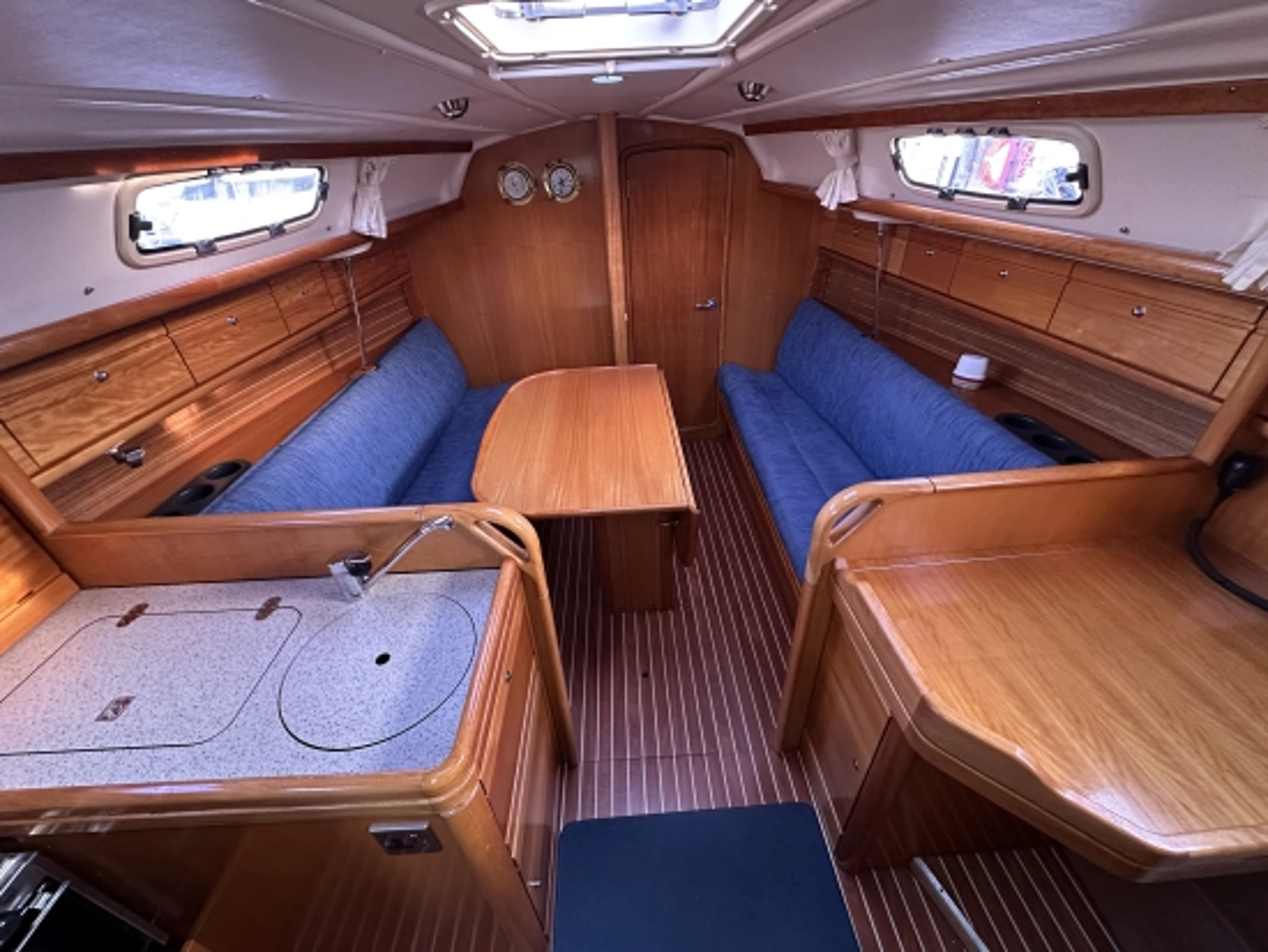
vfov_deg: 85.7
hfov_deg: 102.0
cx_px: 634
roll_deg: +3.4
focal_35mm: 14
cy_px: 476
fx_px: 513
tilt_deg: -32.4
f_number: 2.2
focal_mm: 2.22
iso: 640
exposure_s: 1/60
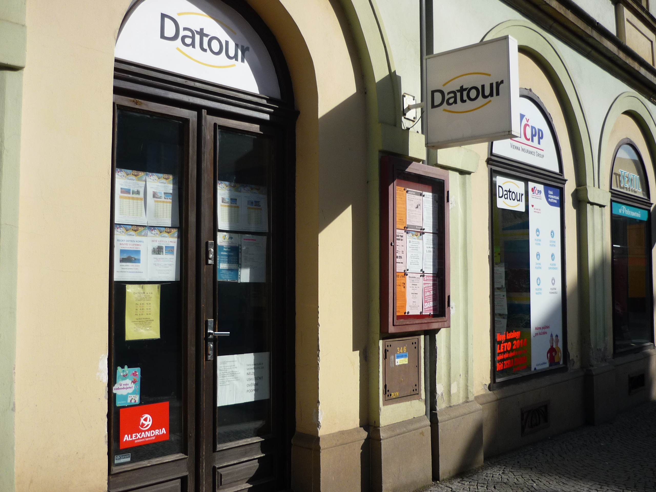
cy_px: 246
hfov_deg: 55.4
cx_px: 328
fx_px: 625
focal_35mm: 33
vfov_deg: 42.9
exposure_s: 1/250
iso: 100
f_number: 8
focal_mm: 5.5
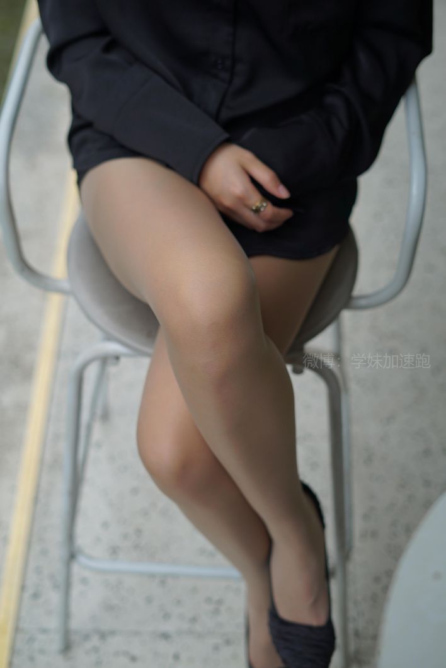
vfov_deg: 39.6
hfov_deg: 27.0
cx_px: 223
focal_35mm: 50
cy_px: 334
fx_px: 928
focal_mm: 50
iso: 100
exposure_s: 1/125
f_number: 2.8
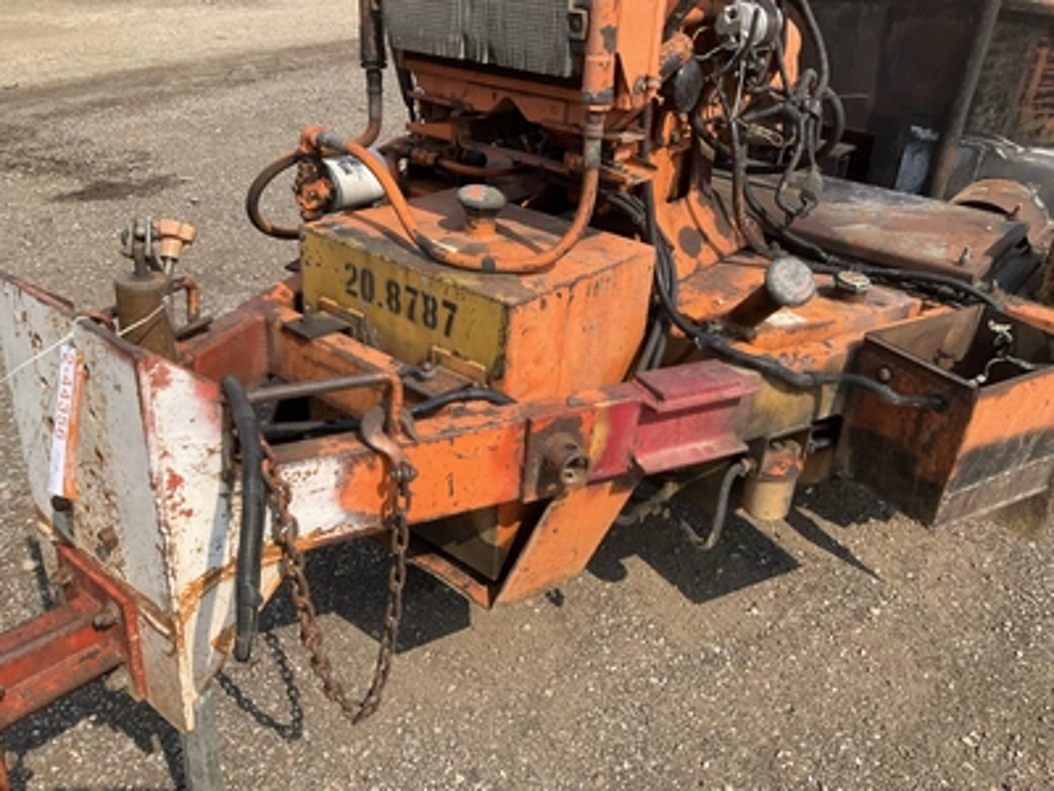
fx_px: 883
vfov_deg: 48.2
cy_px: 396
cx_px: 527
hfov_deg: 61.7
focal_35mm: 29
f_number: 1.8
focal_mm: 3
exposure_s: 1/1250
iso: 25
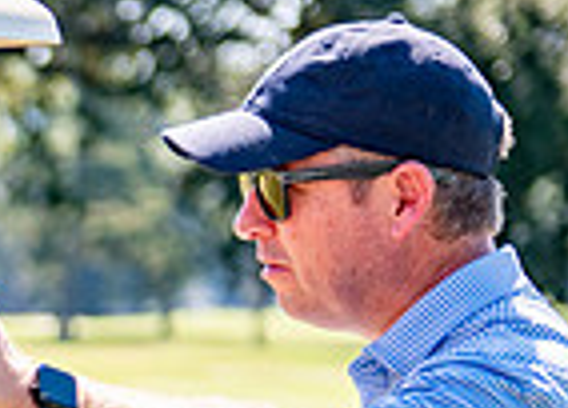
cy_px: 552
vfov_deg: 4.8
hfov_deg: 6.6
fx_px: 4816
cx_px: -362
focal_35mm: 298
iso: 400
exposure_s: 1/2500
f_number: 2.8
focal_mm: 60
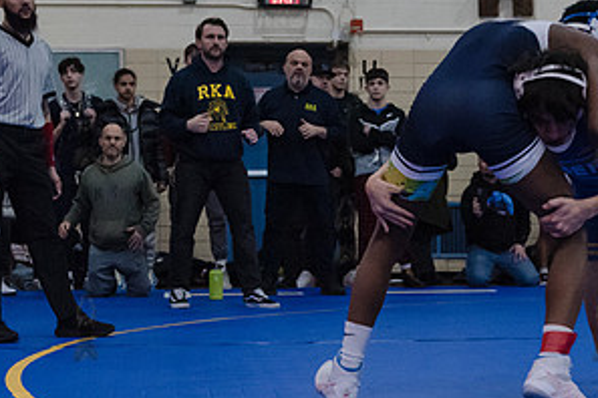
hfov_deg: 21.0
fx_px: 1611
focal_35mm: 97
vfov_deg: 14.1
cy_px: 228
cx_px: 344
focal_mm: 48
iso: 8000
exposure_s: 1/400
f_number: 3.2
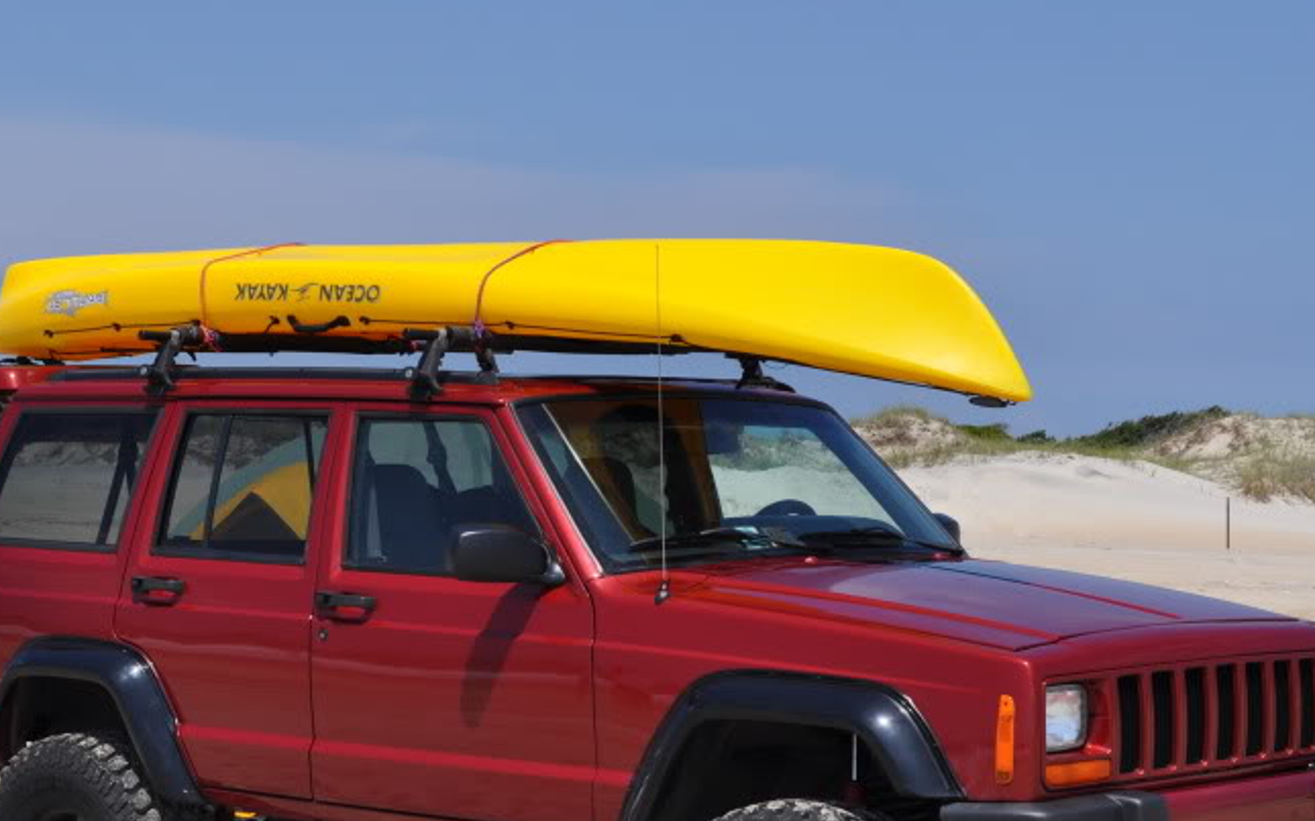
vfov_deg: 15.3
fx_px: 3039
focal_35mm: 85
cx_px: 654
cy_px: 605
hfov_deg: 24.4
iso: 200
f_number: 10
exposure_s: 1/400
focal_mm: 35
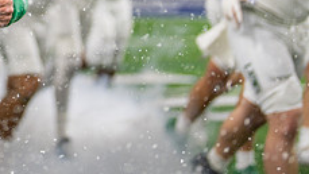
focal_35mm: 142
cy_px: -97
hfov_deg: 14.8
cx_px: -23
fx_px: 1164
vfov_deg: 8.3
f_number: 1.2
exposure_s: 1/1250
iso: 500
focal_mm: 50
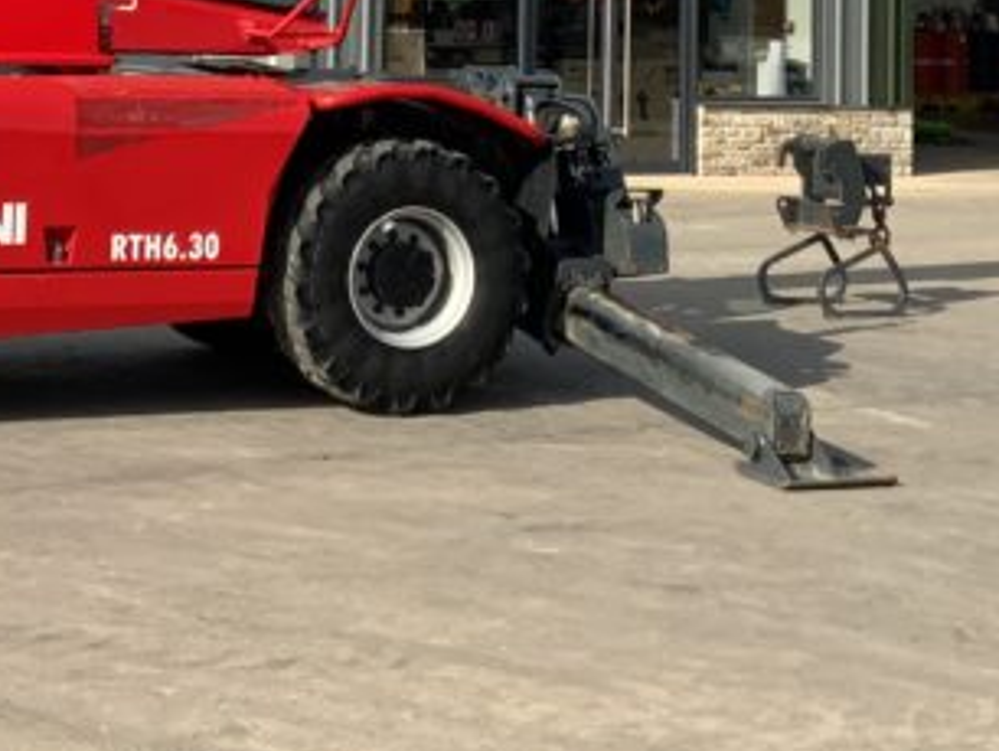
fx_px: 2802
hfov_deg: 20.2
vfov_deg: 14.5
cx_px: 375
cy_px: -297
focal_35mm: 97
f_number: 1.8
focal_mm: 3
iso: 16
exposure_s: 1/1490
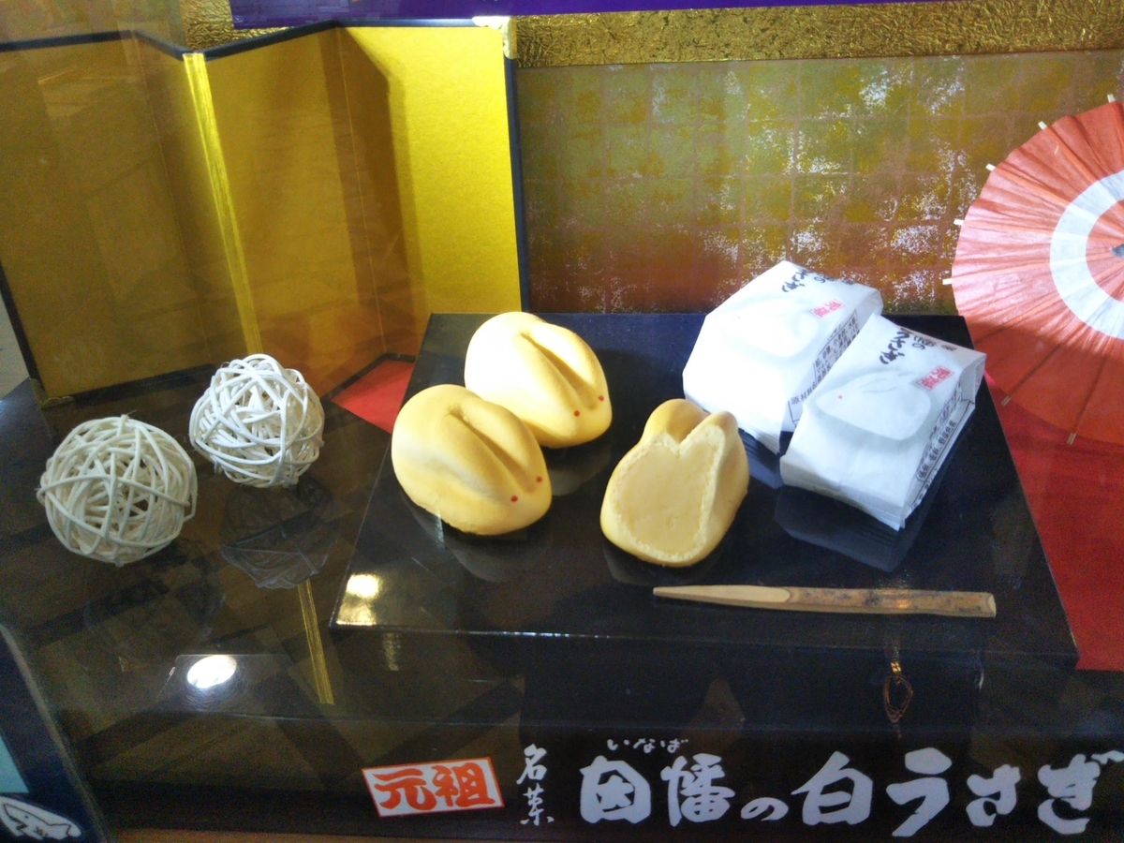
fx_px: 974
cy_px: 422
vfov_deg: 46.8
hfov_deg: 60.0
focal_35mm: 30
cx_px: 562
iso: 119
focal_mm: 4
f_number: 2.2
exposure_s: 1/62
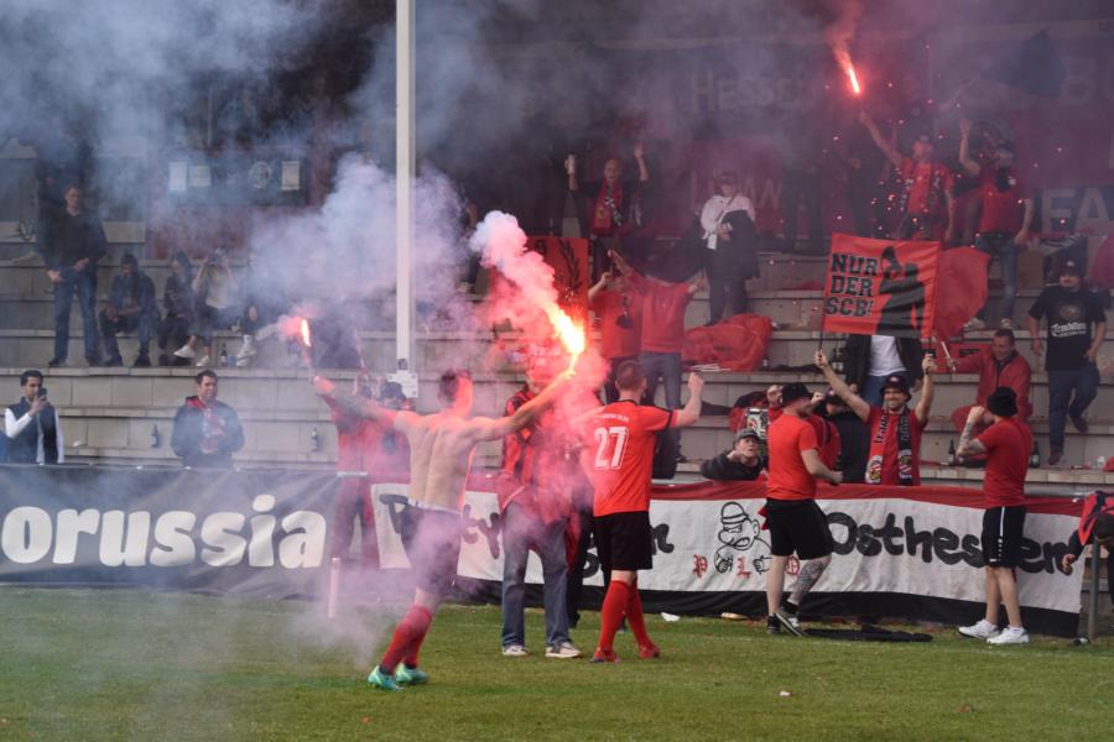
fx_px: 3620
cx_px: 557
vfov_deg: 11.7
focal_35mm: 117
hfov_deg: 17.5
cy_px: 371
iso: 400
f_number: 7.1
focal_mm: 78
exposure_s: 1/200
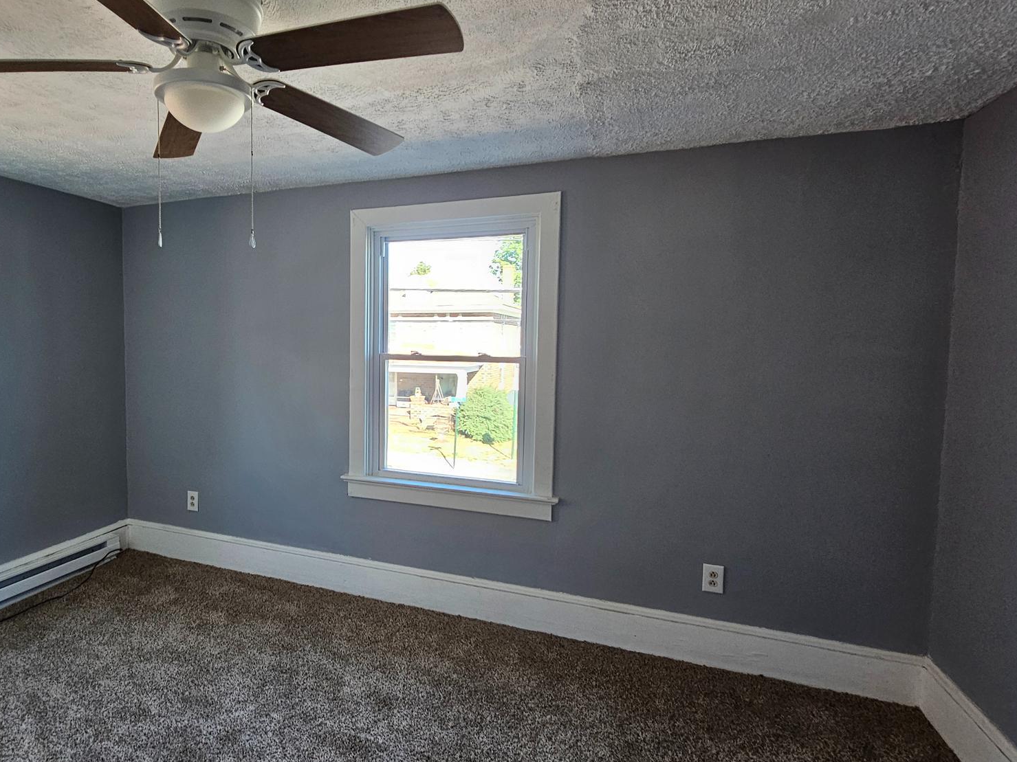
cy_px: 383
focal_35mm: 18
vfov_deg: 71.6
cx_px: 367
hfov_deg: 85.6
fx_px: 529
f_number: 2.2
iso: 160
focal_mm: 2.2
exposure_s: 1/60
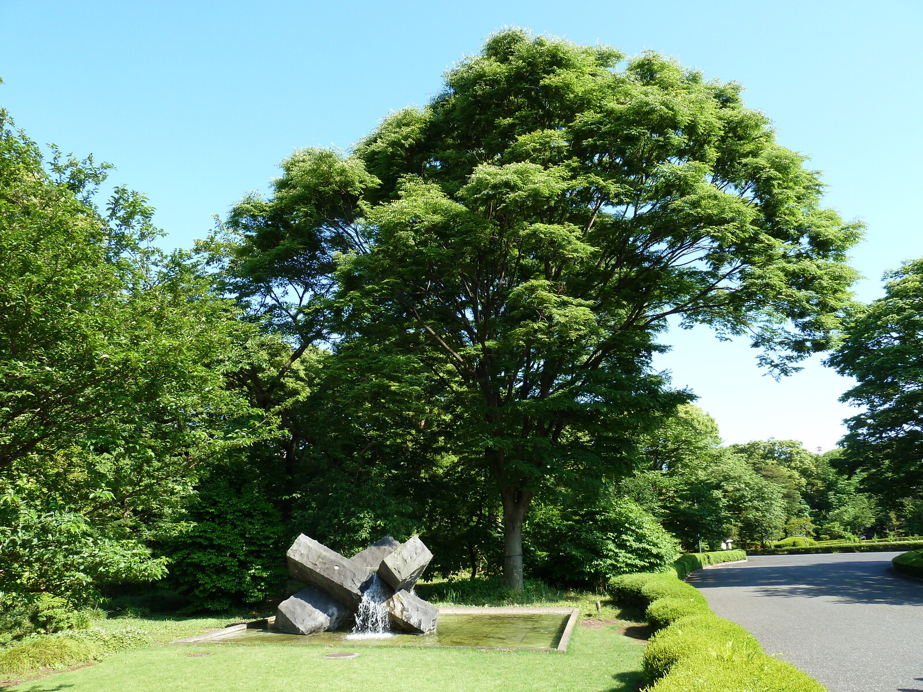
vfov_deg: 54.9
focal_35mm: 25
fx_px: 667
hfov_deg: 69.4
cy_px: 346
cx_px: 462
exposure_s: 1/160
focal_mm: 4.1
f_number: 4
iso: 80
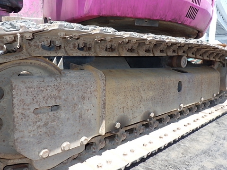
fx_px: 184
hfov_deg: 63.4
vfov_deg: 49.7
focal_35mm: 28
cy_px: 85
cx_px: 114
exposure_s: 1/200
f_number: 4.2
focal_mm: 5
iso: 125
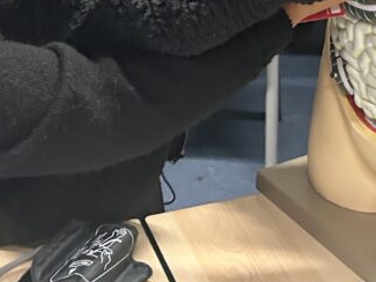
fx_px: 891
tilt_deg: -9.8
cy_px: -159
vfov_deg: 16.2
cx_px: 261
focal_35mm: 82
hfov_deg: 23.7
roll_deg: +0.7
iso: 320
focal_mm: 5.7
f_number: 1.5
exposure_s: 1/50
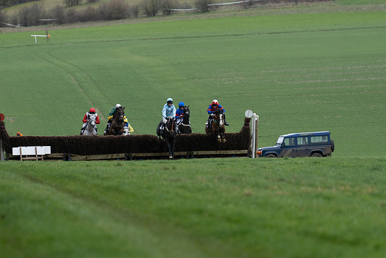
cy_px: 129
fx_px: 4032
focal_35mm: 376
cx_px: 193
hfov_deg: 5.5
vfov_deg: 3.7
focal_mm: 251
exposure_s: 1/1000
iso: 500
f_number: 4
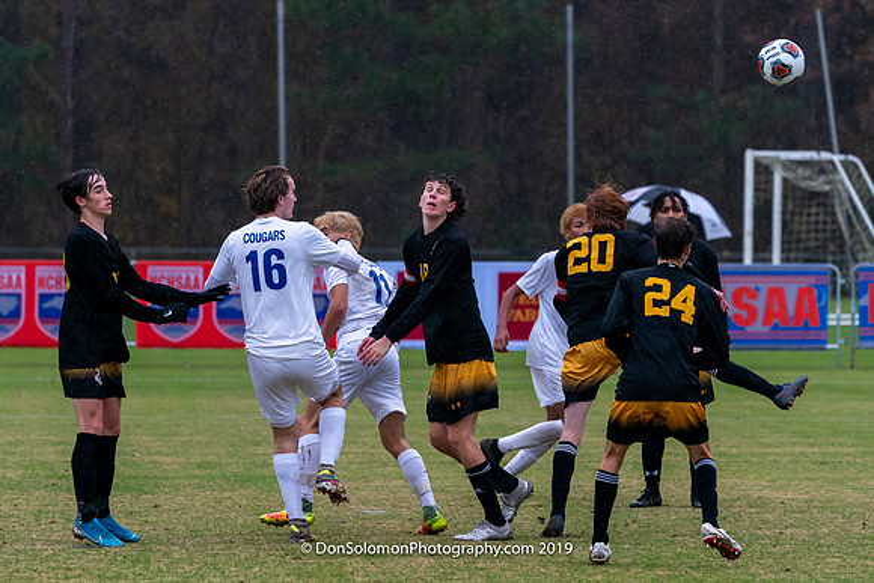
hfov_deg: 6.4
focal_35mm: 321
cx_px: 426
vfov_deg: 4.3
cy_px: 338
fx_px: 7804
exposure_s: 1/1000
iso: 2500
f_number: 5.6
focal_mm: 241
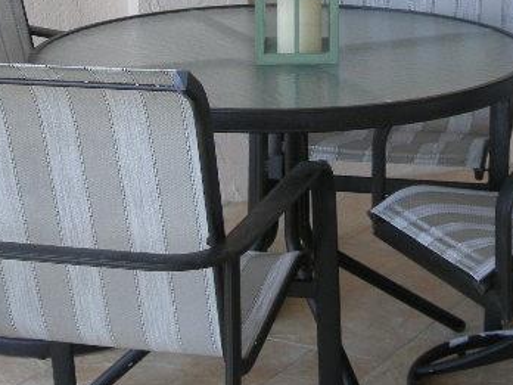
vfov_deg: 13.4
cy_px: 13
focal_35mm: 109
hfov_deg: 18.0
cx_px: 299
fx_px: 1615
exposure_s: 1/110
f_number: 2.8
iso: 126
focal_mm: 7.9
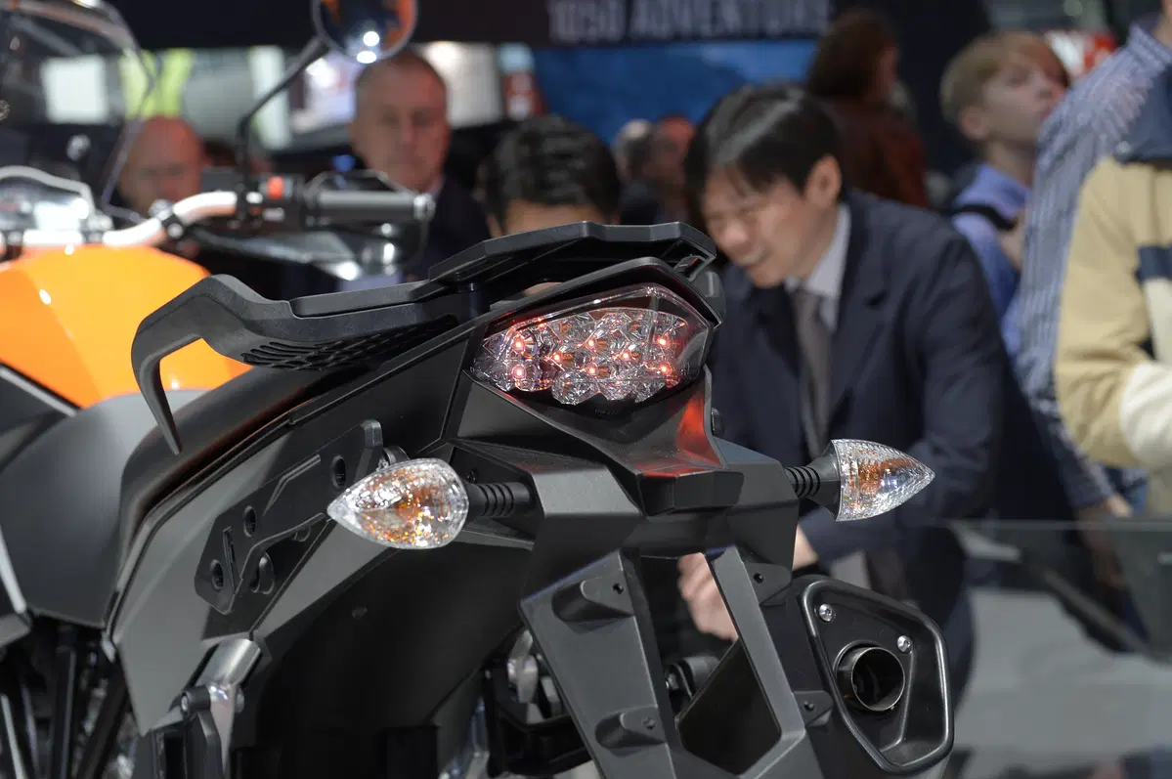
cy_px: 390
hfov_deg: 28.9
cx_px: 586
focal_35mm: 70
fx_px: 2277
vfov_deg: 19.4
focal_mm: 70
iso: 1000
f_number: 5.6
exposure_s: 1/200
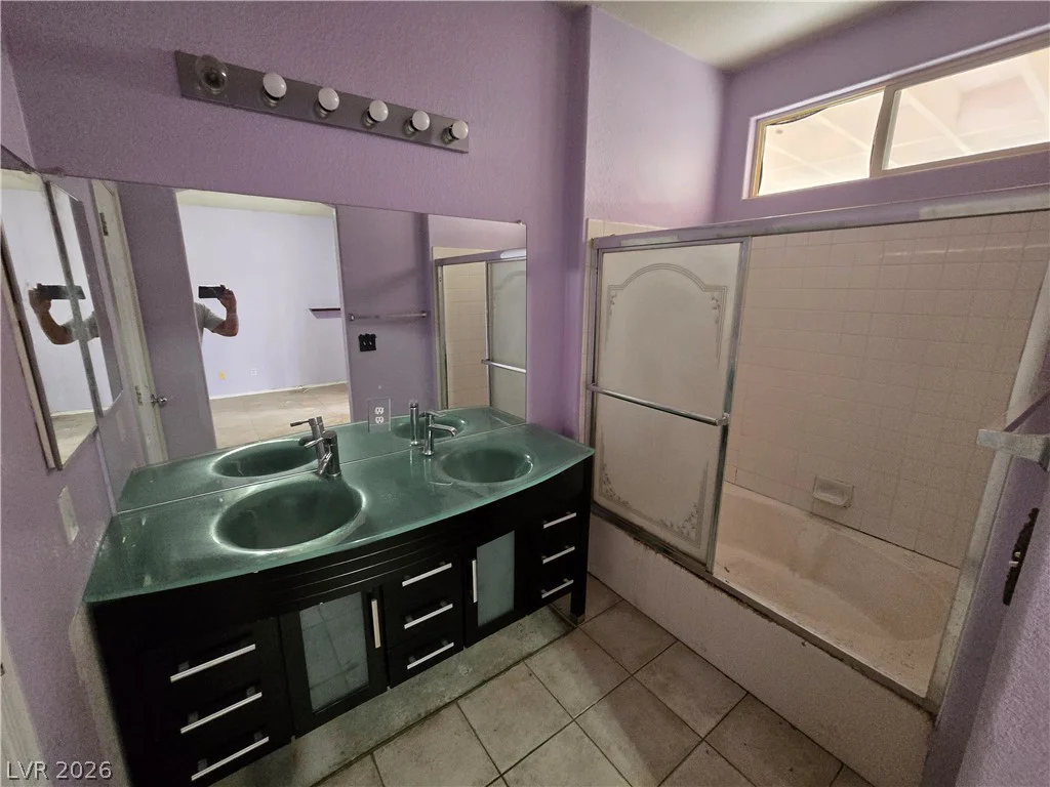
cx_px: 525
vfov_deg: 89.9
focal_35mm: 13
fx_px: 394
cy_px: 394
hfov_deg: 106.2
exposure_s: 1/60
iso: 1000
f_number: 2.2
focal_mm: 2.2
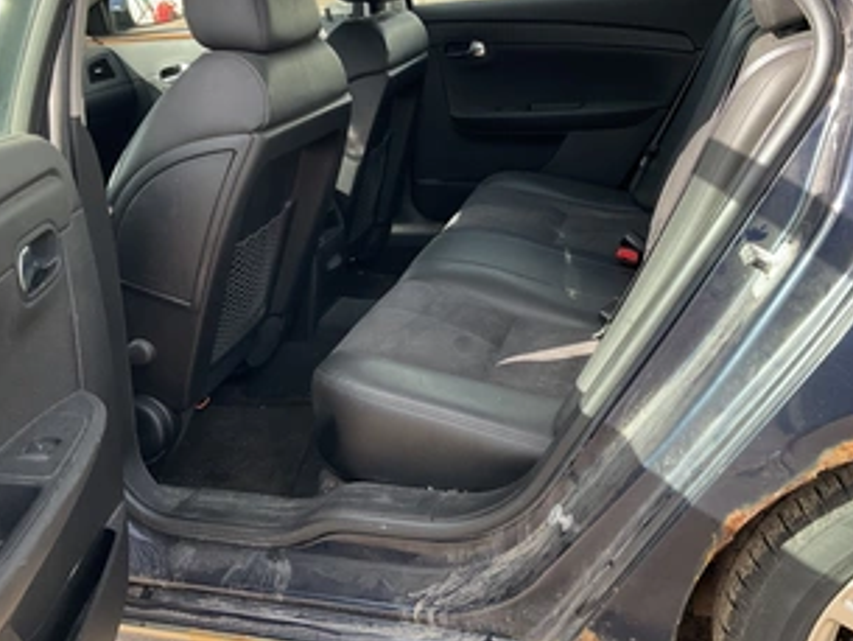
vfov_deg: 37.5
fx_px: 937
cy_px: 235
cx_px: 447
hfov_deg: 48.9
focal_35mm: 38
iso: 20
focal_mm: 3
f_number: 1.8
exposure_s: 1/192
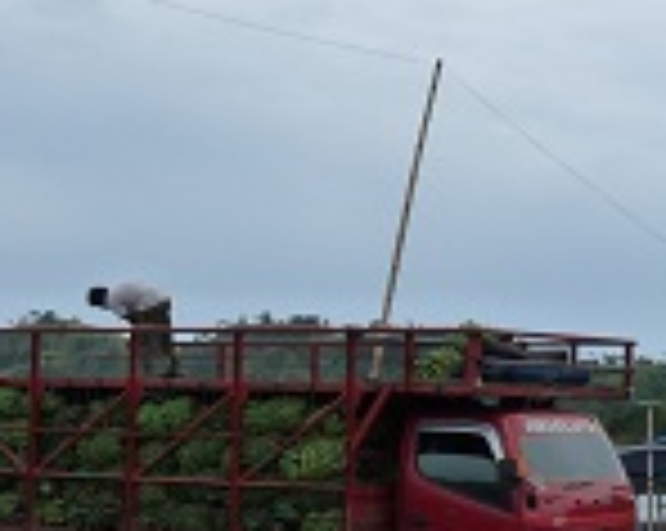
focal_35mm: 99
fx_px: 1949
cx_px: 734
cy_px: 405
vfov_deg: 15.4
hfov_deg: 18.6
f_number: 5.6
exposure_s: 1/320
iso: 160
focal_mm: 4.8
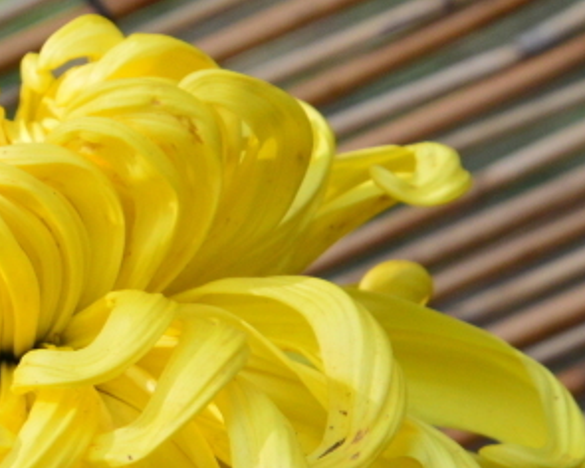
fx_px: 9817
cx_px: 111
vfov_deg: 2.7
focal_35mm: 567
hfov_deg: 3.4
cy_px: 513
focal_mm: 116
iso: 900
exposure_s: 1/250
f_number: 10
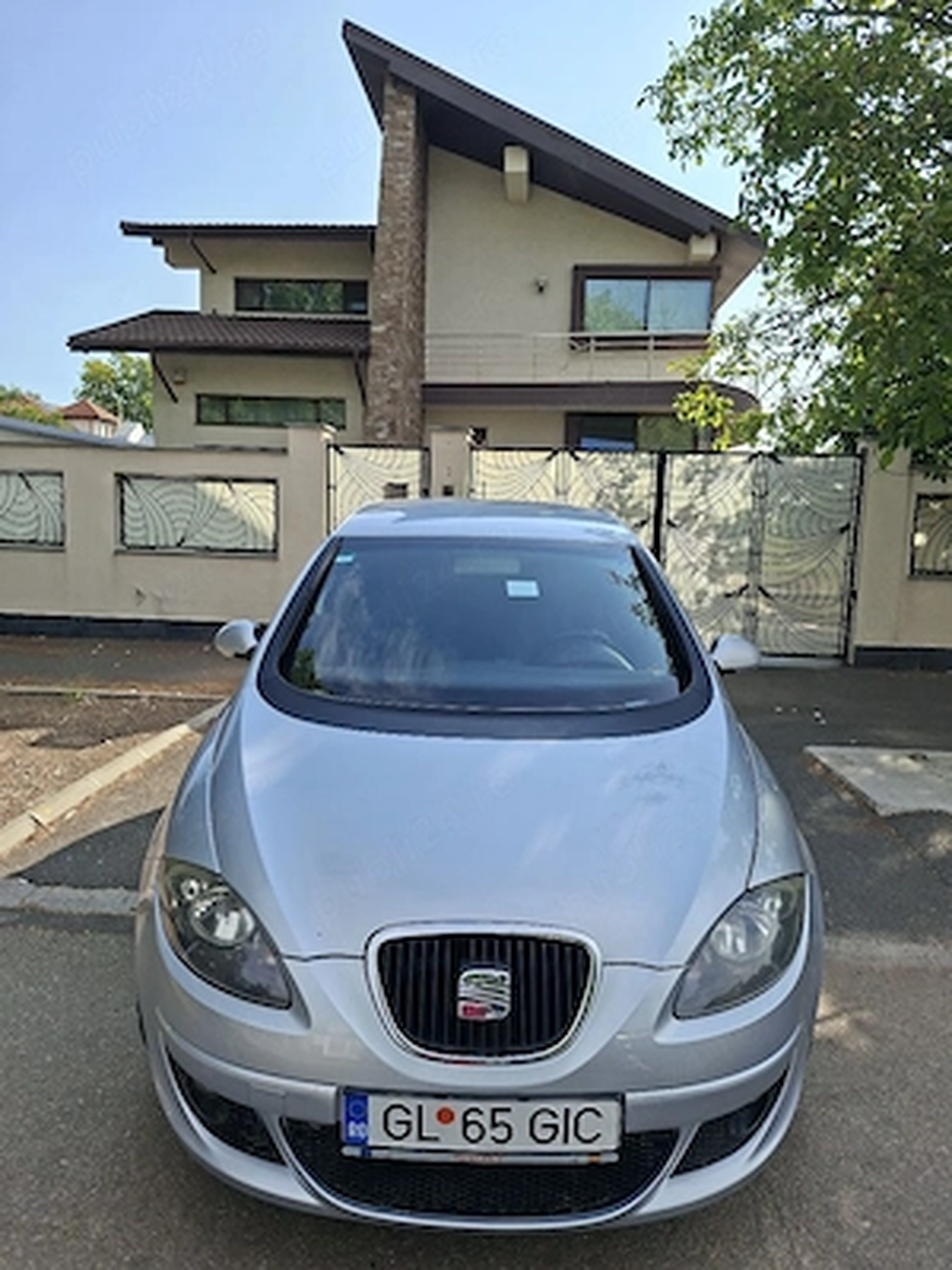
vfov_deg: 73.9
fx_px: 843
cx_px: 476
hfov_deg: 58.9
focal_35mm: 23
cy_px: 635
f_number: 1.8
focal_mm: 5.54
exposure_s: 1/2000
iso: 50
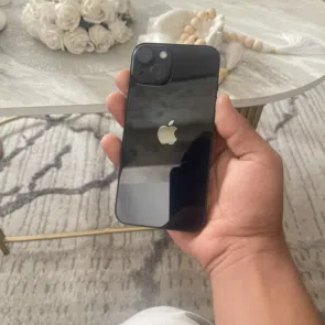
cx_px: 163
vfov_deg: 54.0
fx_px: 319
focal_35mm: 30
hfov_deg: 54.0
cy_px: 156
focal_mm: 5.1
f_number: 1.6
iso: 640
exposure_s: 1/40
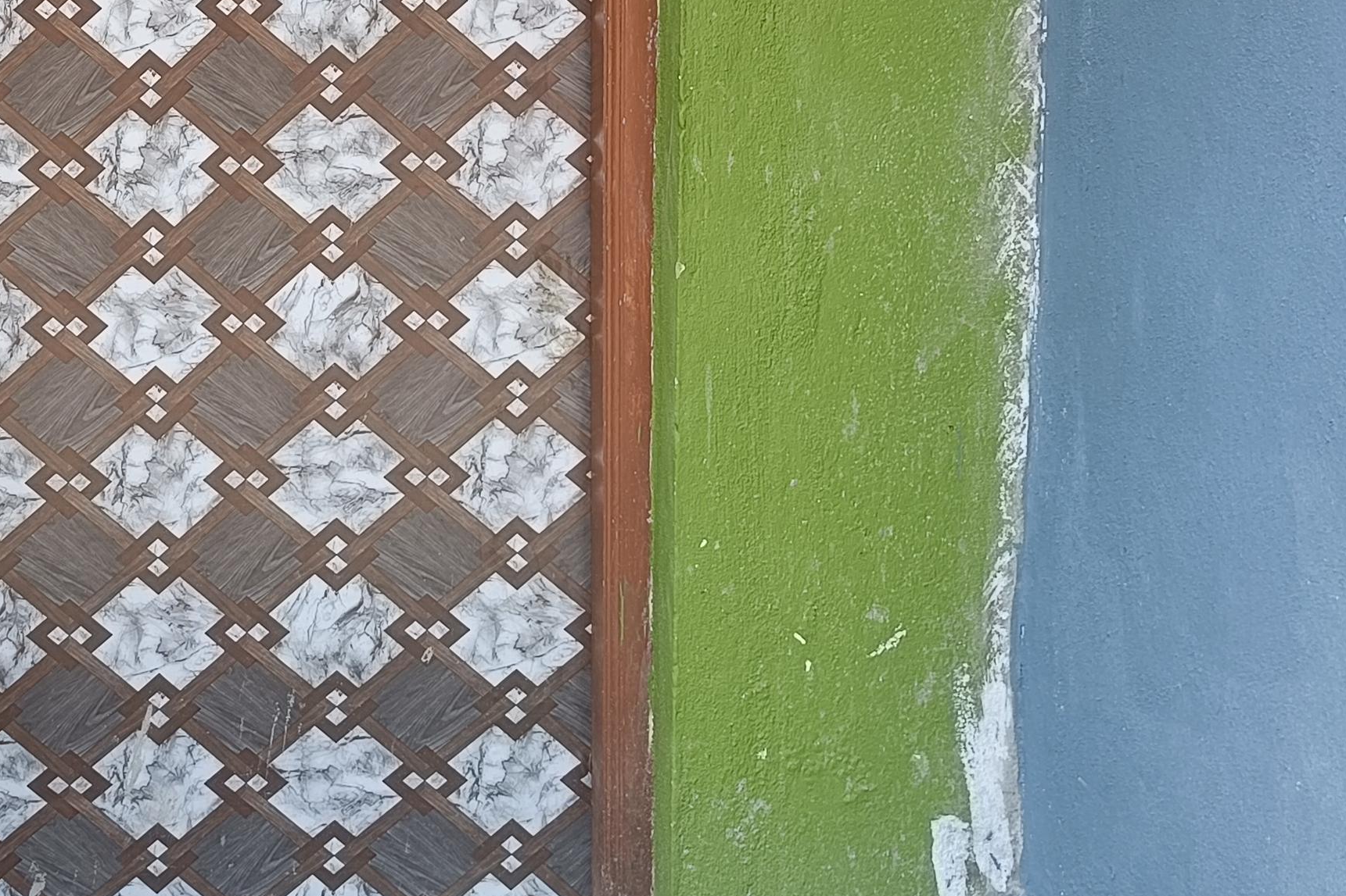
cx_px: 140
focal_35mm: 68
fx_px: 2542
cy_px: 16
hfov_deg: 28.5
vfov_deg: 19.5
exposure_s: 1/124
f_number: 1.7
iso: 100
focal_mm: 4.7
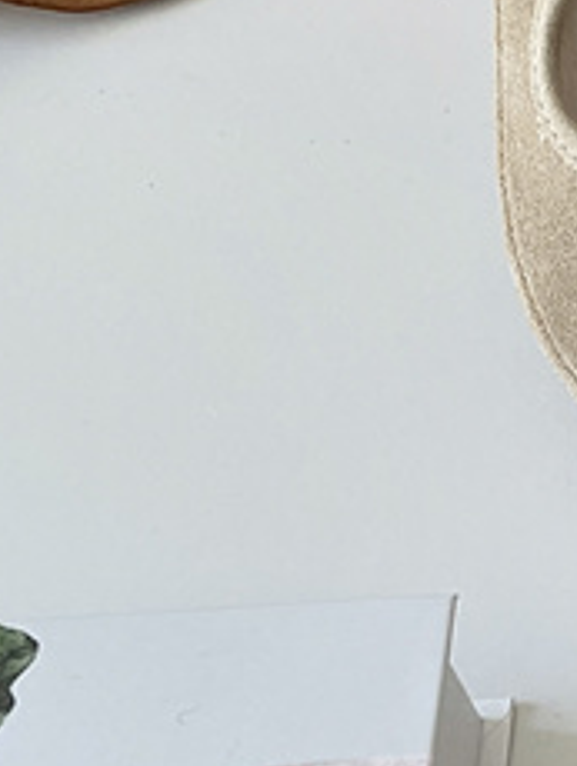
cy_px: 233
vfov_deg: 17.3
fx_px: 2507
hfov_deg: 11.6
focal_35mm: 113
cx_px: 1201
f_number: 1.6
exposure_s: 1/121
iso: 80
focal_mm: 4.2
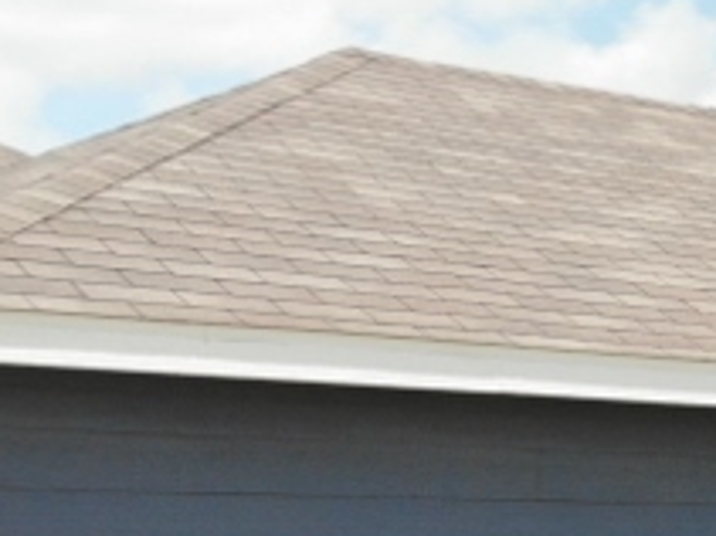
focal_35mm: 114
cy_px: 522
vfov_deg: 12.8
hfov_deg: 15.6
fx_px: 2357
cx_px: 1150
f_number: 2.8
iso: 100
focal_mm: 4.5
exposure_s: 1/679
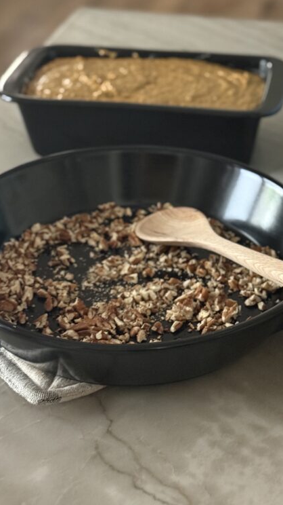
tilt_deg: -32.5
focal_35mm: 72
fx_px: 961
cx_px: 215
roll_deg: -0.5
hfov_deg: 16.7
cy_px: 255
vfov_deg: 29.4
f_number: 1.78
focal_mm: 6.76
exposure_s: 1/30
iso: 640
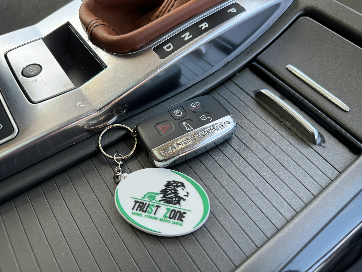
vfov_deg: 56.8
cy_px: 136
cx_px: 181
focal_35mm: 24
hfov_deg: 71.6
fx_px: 251
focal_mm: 6.86
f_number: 1.78
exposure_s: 1/121
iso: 64
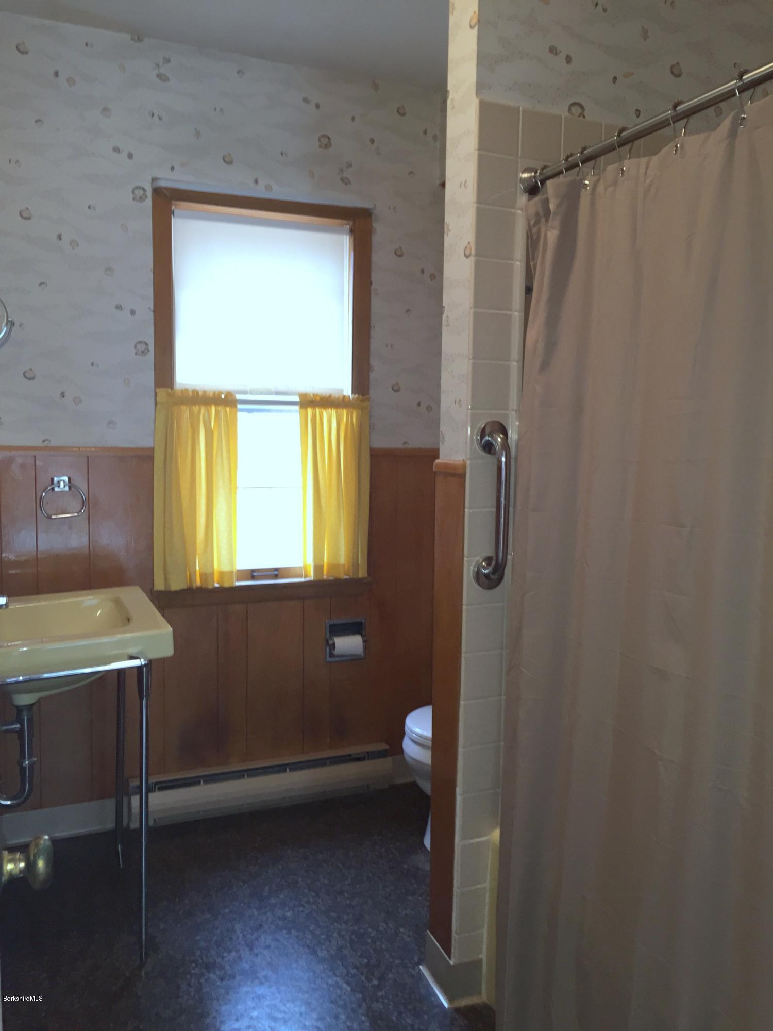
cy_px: 516
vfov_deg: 61.7
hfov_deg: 48.2
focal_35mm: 29
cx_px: 386
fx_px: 863
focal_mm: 4.15
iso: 100
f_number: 2.2
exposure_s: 1/30
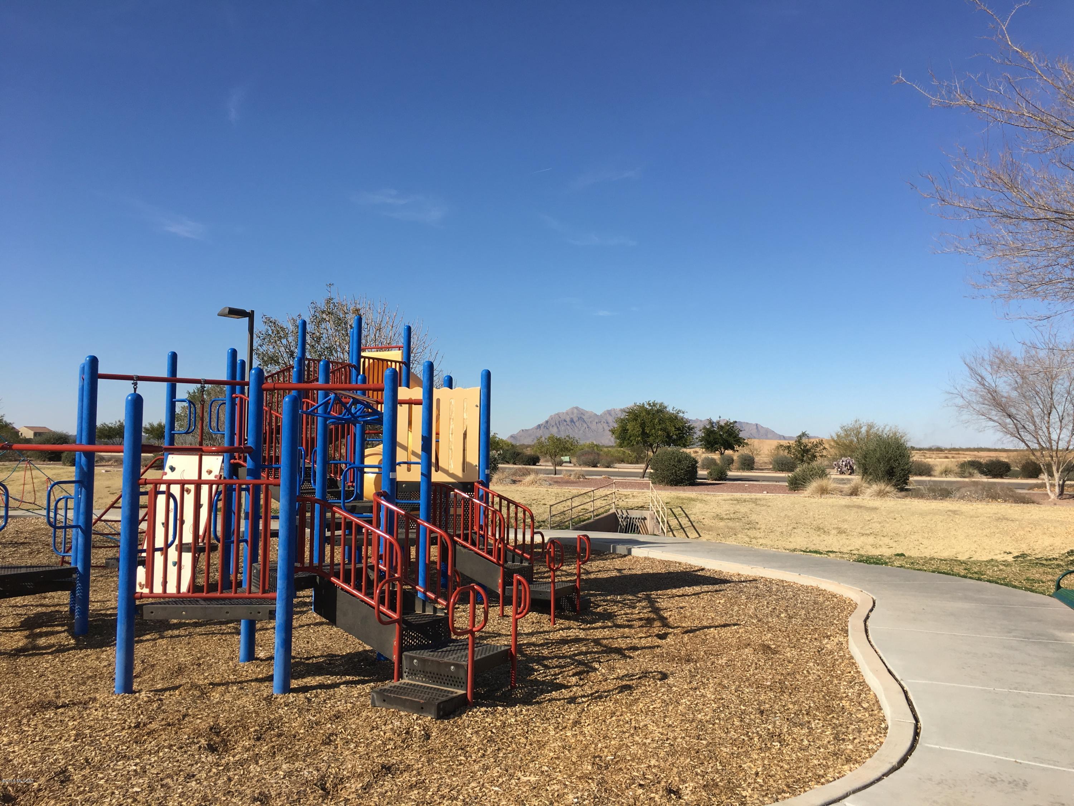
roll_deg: -0.3
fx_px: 900
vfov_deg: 48.2
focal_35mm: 29
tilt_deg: +2.5
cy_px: 403
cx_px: 537
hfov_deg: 61.7
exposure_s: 1/1832
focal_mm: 4.15
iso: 25
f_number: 2.2
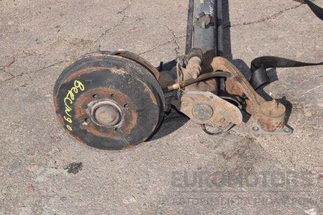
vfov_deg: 21.6
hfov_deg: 31.9
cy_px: 108
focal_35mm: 63
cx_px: 162
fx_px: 565
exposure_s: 1/200
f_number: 25
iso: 800
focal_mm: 42
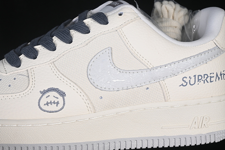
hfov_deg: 27.0
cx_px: 112
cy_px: 75
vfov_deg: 18.2
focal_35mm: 75
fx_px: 469
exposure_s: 1/80
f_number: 7.1
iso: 160
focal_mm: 50
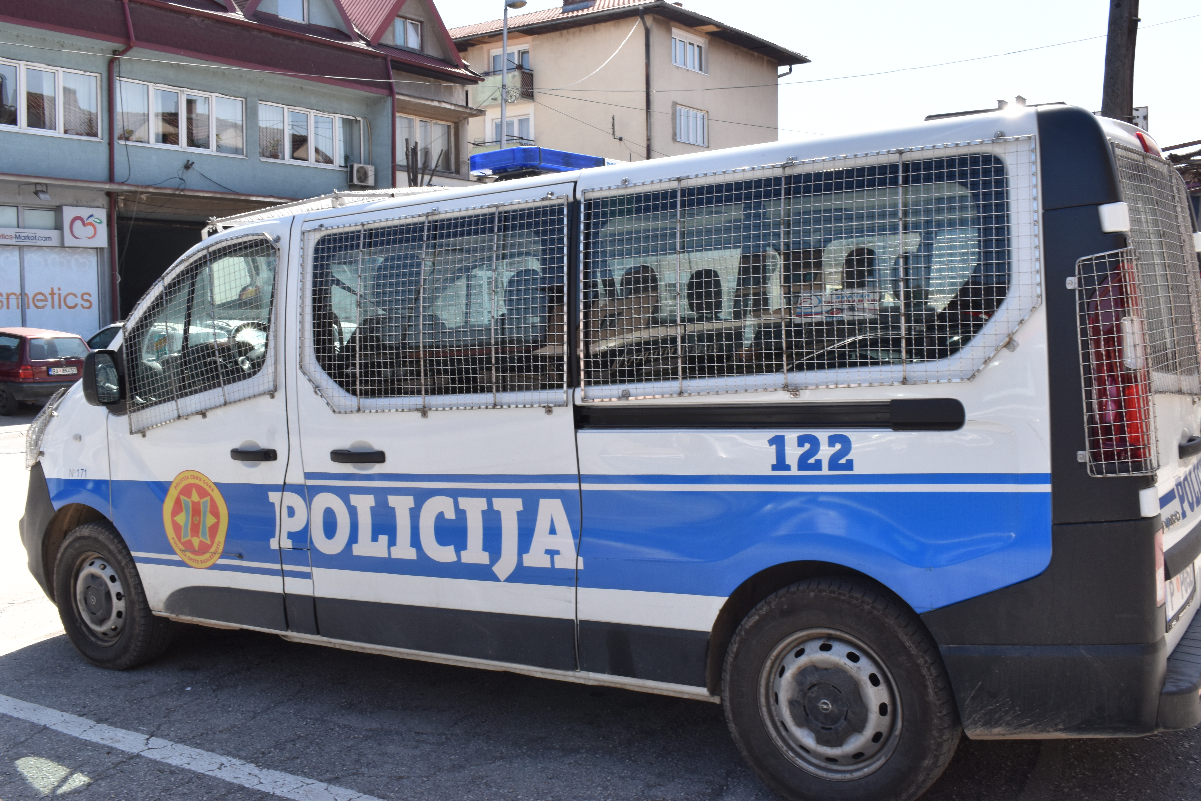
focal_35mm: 34
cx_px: 600
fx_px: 1151
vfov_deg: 38.4
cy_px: 400
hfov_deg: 55.1
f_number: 18
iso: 250
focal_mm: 23
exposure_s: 1/80
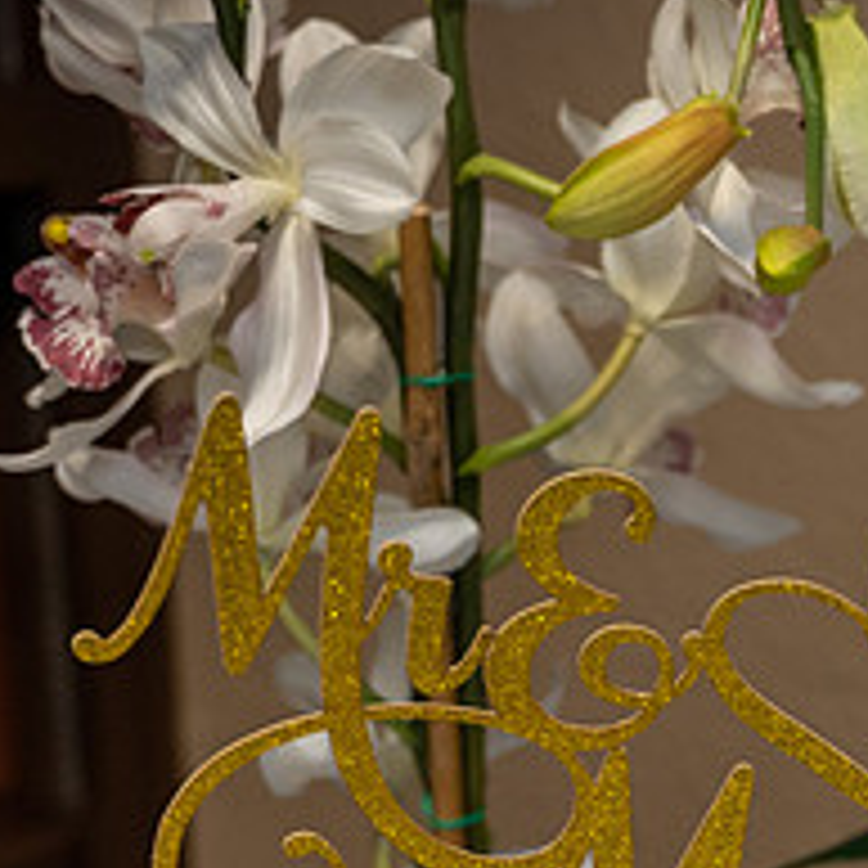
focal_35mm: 110
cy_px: 810
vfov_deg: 15.6
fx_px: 3121
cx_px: 849
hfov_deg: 15.6
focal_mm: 37
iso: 400
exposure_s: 1/80
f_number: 4.5
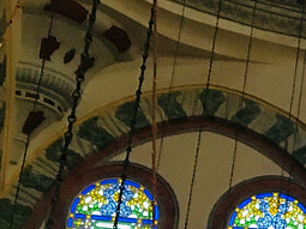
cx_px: 772
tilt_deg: +26.0
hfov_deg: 9.5
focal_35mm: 182
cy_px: 194
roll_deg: +2.5
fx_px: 1608
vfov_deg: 8.1
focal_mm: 4.15
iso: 125
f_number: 2.2
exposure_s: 1/33
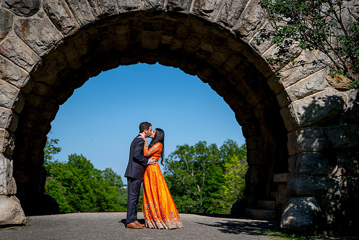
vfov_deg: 18.2
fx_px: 748
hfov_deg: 27.0
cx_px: 179
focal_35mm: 75
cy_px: 114
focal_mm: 70
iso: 250
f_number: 2.8
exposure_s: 1/8000
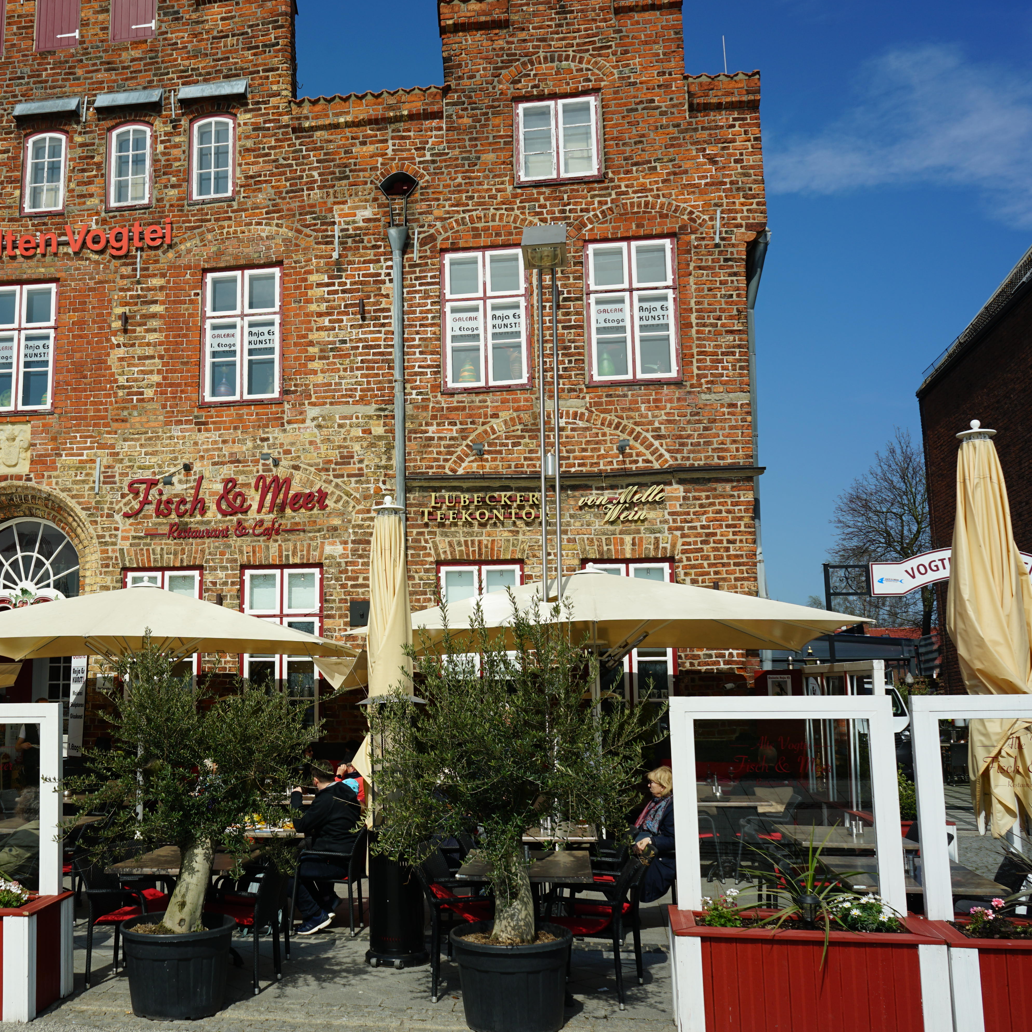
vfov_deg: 46.0
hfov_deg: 44.9
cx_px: 297
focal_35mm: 36
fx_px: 1214
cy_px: 513
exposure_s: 1/200
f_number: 11
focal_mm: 28
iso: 100
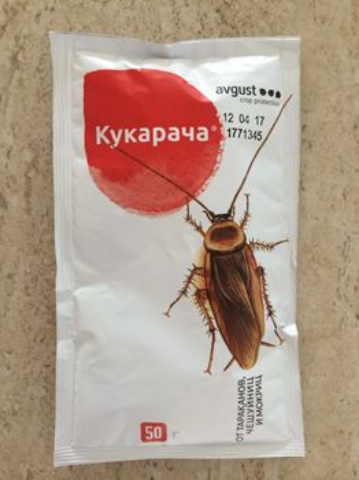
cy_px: 240
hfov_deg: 48.2
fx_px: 401
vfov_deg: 61.7
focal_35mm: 29
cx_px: 180
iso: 320
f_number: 2.2
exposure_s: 1/33
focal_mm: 4.15
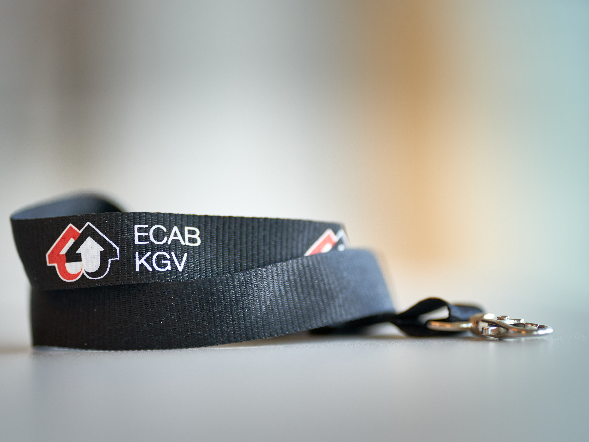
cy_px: 220
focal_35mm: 147
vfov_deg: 10.1
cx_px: 261
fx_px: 2501
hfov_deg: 13.4
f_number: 1.8
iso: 200
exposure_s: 1/500
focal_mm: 135
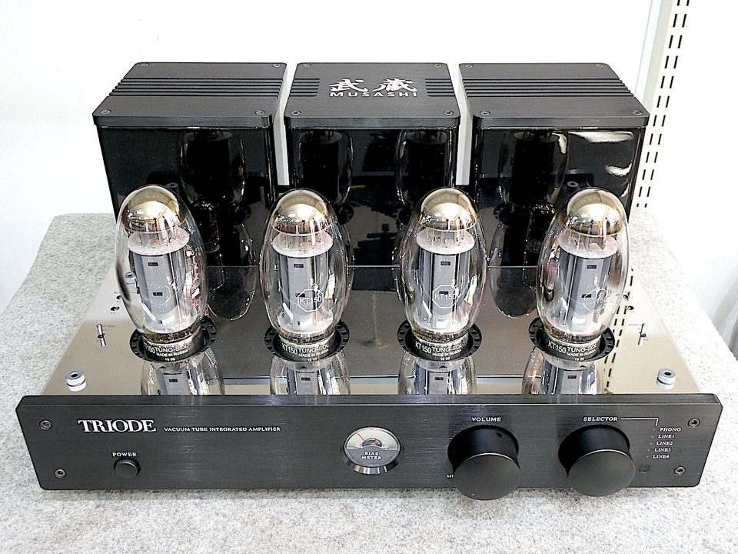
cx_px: 369
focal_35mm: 35
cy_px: 277
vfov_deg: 40.7
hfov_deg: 52.6
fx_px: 746
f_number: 3.7
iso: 200
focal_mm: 6.3
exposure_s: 1/15
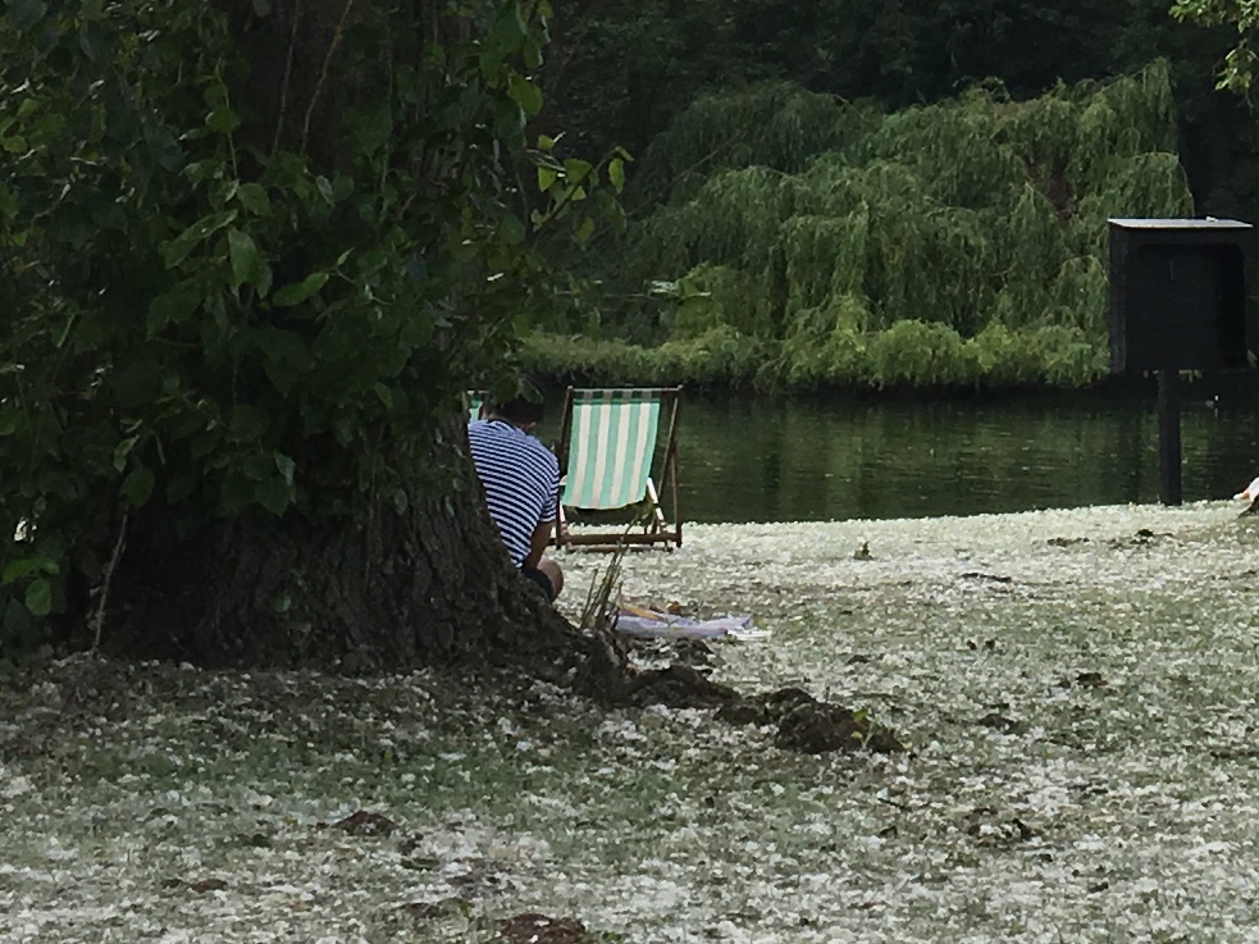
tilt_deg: +9.0
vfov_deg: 11.9
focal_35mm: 119
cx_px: 1300
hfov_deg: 16.2
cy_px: -435
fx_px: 4328
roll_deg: -0.3
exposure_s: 1/754
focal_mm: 4.15
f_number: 2.2
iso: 25
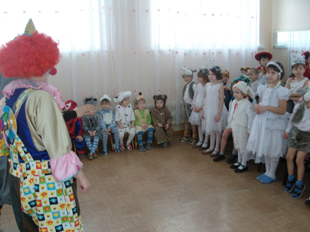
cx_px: 155
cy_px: 116
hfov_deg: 49.0
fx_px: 340
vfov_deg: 37.7
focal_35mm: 38
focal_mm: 7.8
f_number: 2.8
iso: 160
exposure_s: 1/40
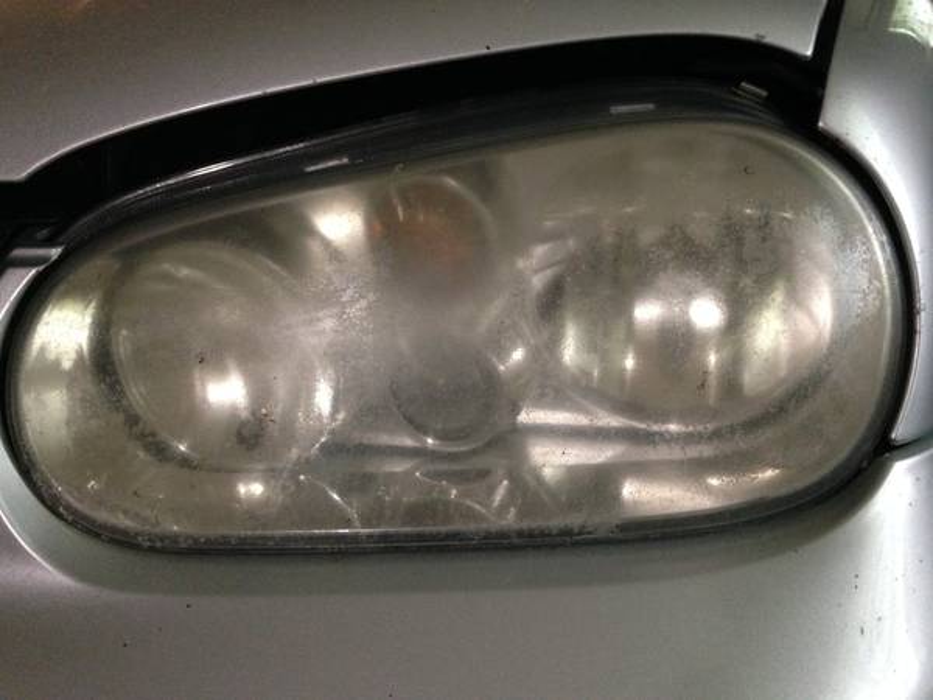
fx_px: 889
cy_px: 350
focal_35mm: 33
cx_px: 466
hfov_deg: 55.4
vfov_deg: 42.9
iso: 500
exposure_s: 1/15
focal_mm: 4.12
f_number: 2.4
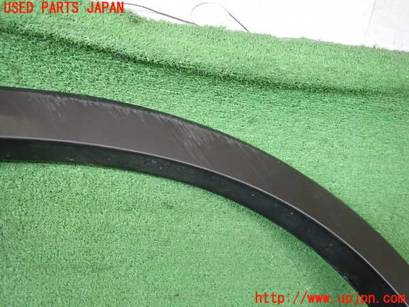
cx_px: 204
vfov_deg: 54.9
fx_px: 295
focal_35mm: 25
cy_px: 154
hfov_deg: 69.4
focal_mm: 4.5
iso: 400
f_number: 2
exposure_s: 1/30
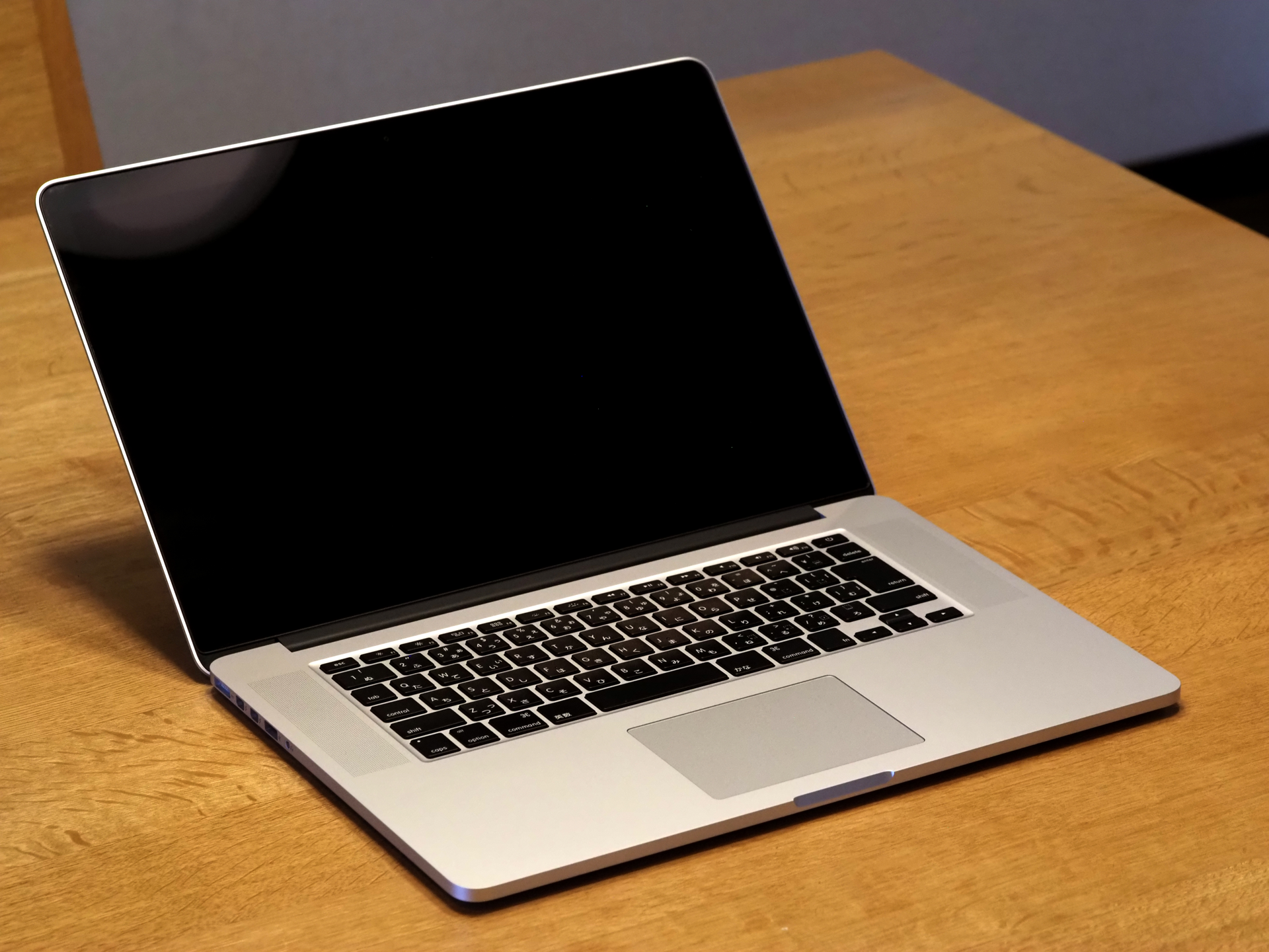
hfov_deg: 16.4
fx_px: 4399
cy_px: 476
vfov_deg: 12.3
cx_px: 634
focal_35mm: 120
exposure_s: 1/125
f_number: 5.6
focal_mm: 60
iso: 2000
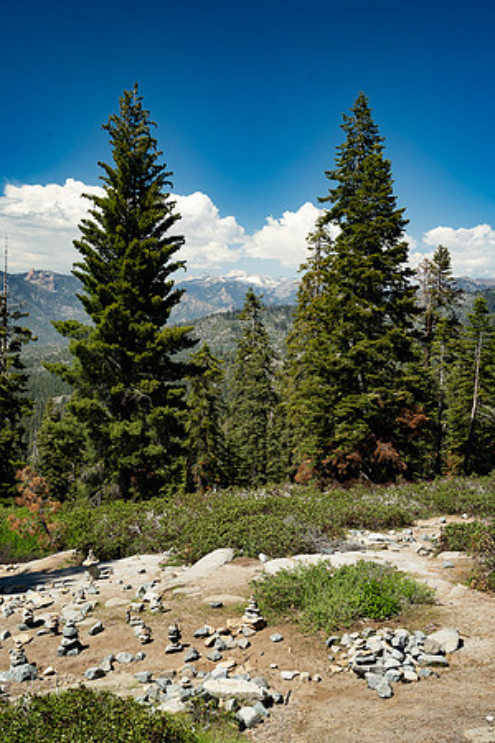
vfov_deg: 41.9
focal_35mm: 47
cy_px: 372
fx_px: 969
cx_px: 248
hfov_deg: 28.6
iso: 800
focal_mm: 47
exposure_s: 1/400
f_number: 11
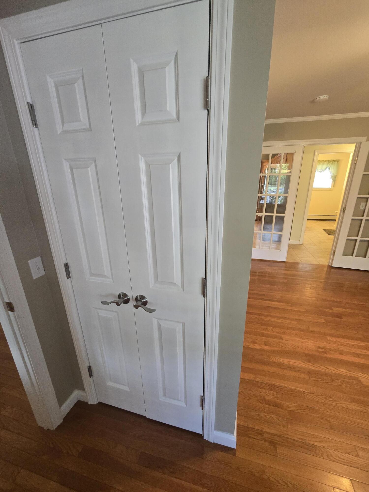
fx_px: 185
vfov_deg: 106.2
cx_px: 184
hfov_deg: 89.9
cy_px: 246
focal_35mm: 13
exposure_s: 1/60
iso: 400
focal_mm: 2.2
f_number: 2.2
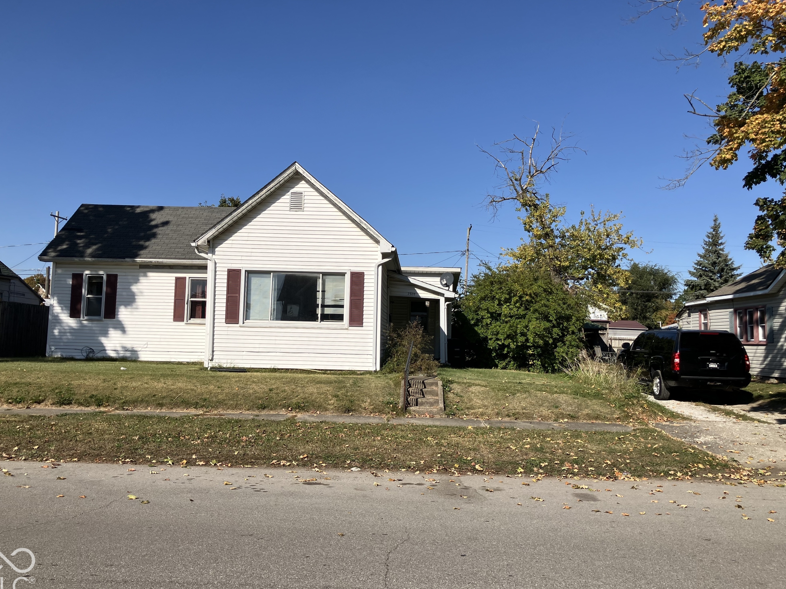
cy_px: 296
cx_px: 380
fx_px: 659
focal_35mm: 29
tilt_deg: +6.2
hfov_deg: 61.6
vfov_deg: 48.2
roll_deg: -1.7
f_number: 1.8
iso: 32
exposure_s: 1/2857
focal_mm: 3.99
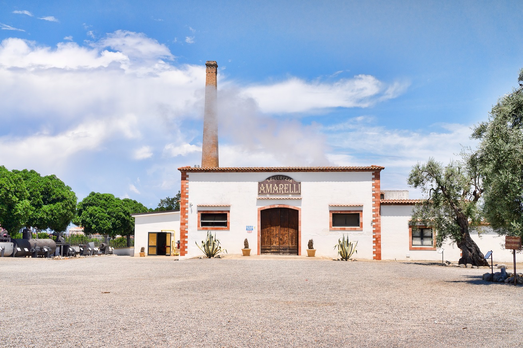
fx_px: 588
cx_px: 262
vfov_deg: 33.0
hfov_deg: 47.9
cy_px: 174
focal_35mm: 40
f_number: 8
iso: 100
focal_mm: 27
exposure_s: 1/640
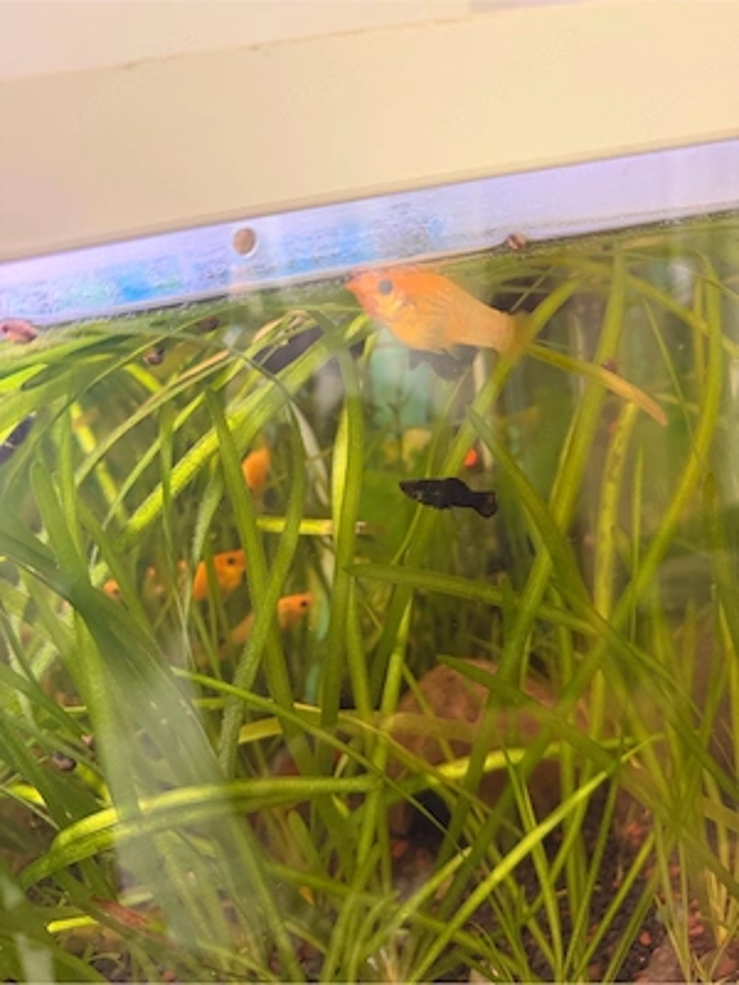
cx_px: 370
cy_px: 492
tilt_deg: -19.0
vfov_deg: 71.6
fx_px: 683
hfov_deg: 56.8
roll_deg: +9.7
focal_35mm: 24
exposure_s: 1/50
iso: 250
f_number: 1.78
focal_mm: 6.76
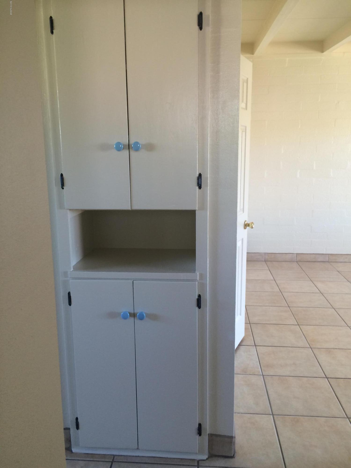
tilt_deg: -11.0
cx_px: 176
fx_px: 392
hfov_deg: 48.2
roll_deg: +2.2
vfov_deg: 61.7
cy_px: 234
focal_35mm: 29
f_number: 2.2
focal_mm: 4.15
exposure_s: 1/30
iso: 64
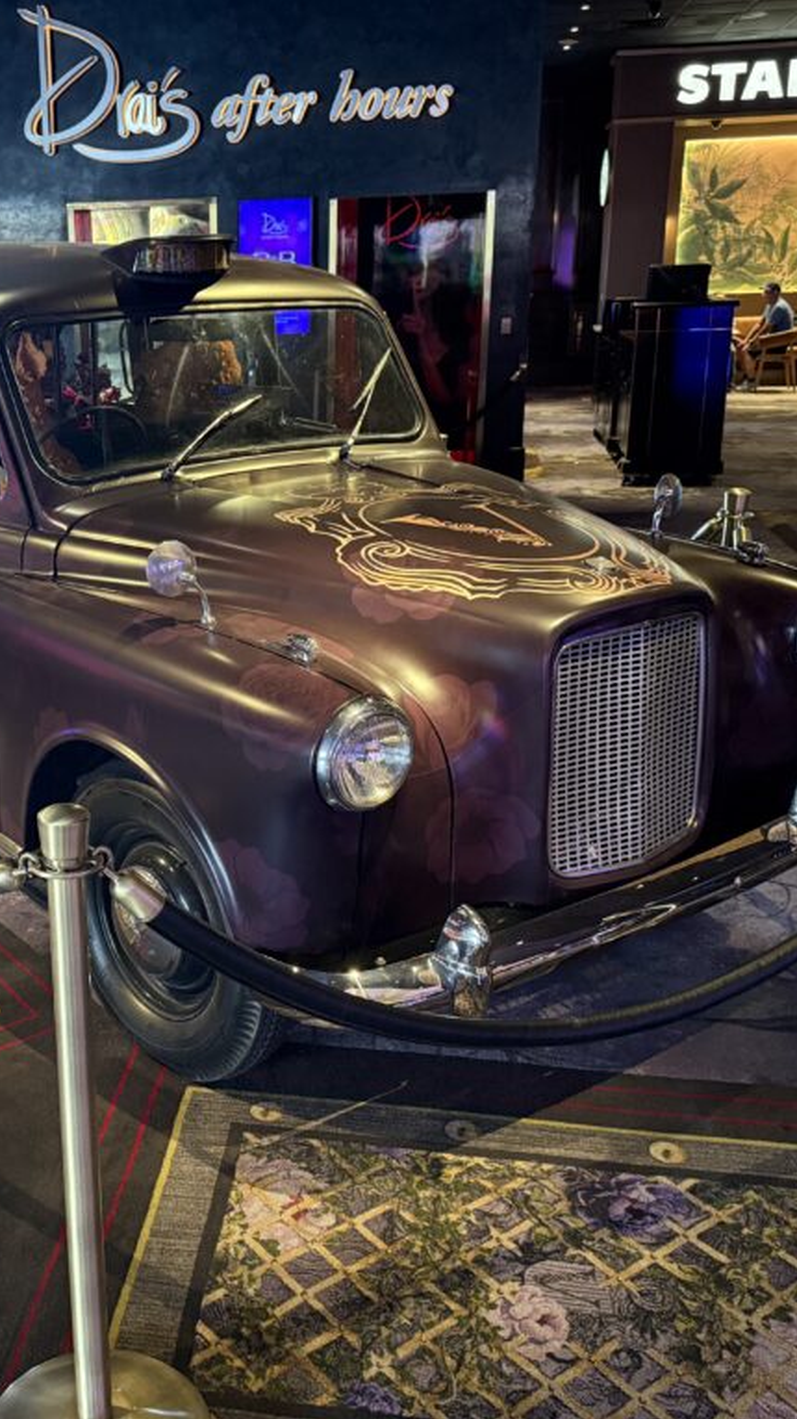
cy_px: 709
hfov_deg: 32.7
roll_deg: +2.2
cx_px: 148
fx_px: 1316
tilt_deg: -15.8
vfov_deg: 56.6
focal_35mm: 35
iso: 800
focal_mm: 6.76
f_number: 1.78
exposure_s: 1/60
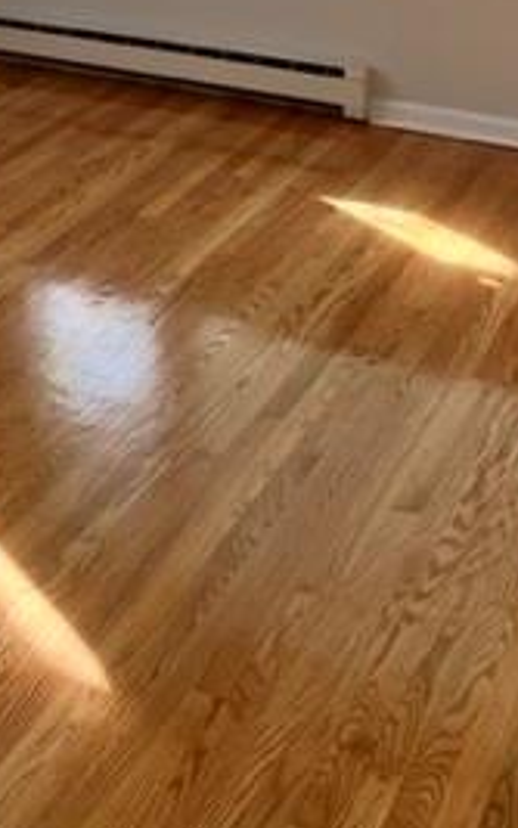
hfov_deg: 19.6
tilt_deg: -12.7
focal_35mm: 66
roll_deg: +1.4
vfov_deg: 28.2
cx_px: 155
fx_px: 1490
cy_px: -93
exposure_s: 1/129
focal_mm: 5.7
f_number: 1.5
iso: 64
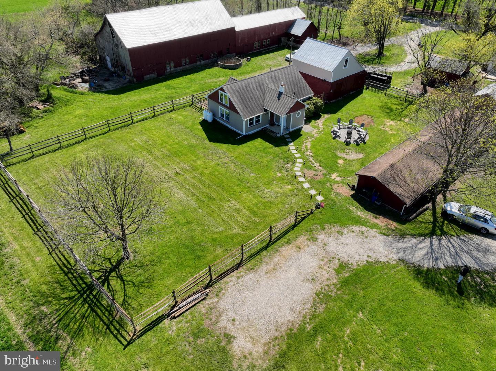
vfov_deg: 56.8
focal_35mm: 24
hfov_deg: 71.6
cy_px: 186
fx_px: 344
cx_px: 248
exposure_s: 1/4000
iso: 400
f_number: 2.8
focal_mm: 12.29
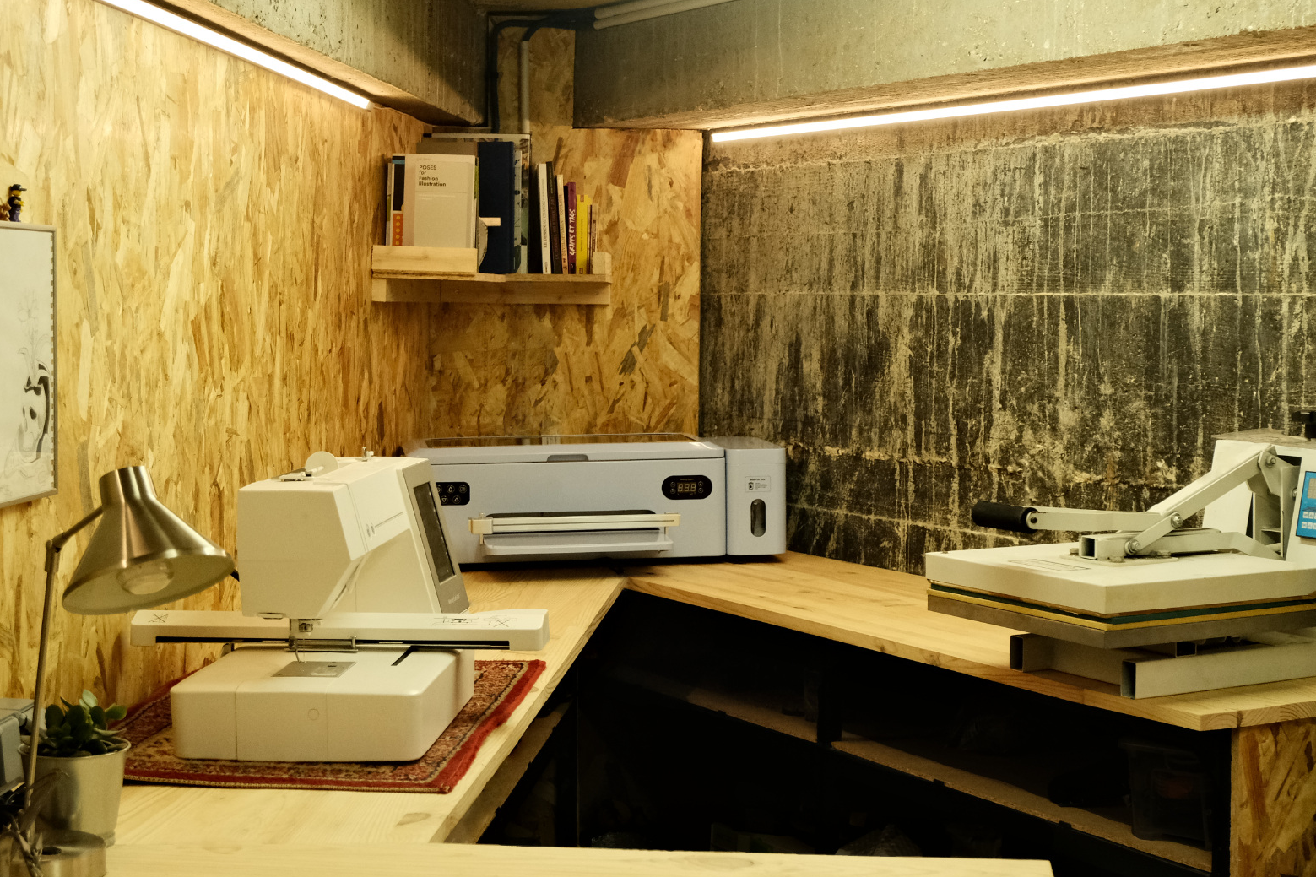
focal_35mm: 59
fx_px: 2156
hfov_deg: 33.9
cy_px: 384
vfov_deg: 23.0
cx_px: 663
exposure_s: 1/60
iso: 2000
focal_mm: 30.5
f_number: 4.7
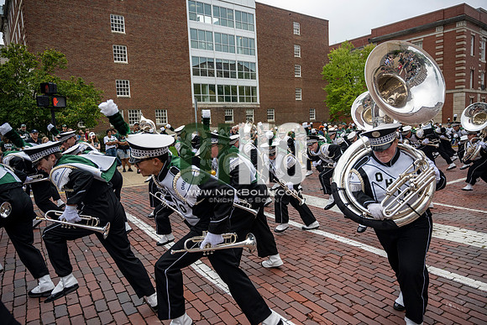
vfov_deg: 53.2
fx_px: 325
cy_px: 162
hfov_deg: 73.7
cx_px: 244
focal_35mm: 24
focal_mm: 24
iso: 500
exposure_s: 1/1600
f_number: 4
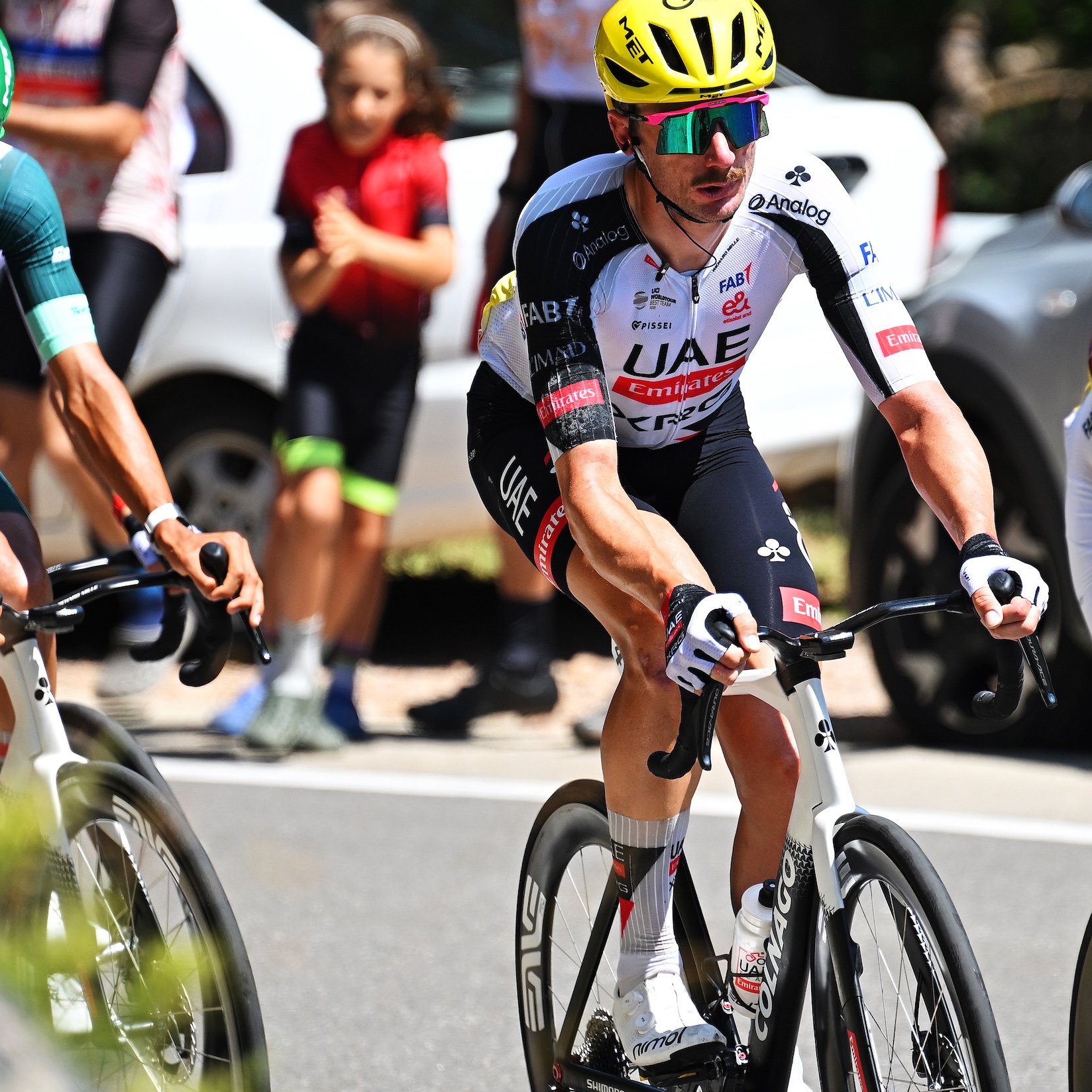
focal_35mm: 464
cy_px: 516
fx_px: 16560
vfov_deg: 3.8
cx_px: 578
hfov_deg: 3.8
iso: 250
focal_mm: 200
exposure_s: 1/2500
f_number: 3.2
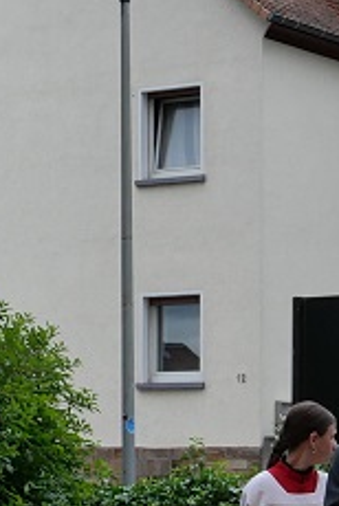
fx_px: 2084
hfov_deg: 9.2
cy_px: 768
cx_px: 359
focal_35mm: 148
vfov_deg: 13.1
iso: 200
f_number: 5.6
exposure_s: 1/250
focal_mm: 14.3
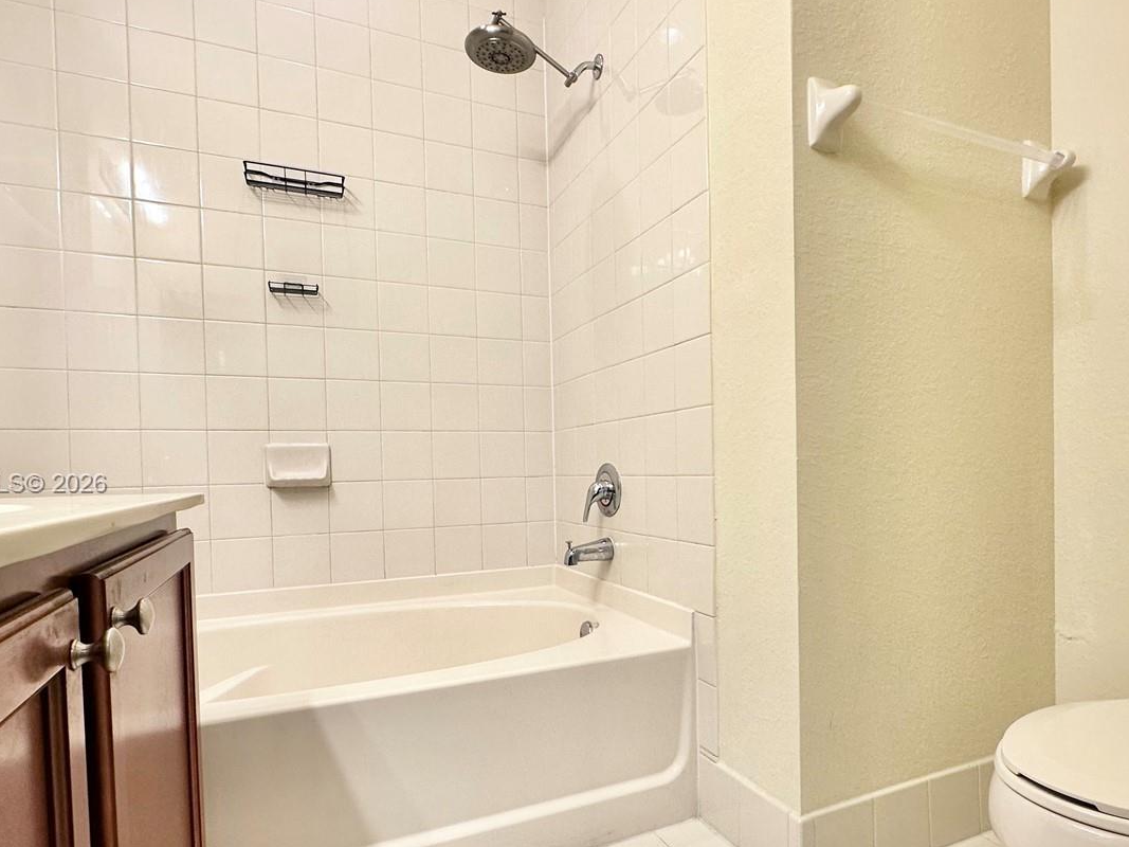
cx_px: 623
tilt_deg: -3.0
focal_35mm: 21
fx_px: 685
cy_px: 485
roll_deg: +0.4
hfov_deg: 78.8
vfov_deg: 63.1
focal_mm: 2.22
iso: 160
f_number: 2.2
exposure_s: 1/120
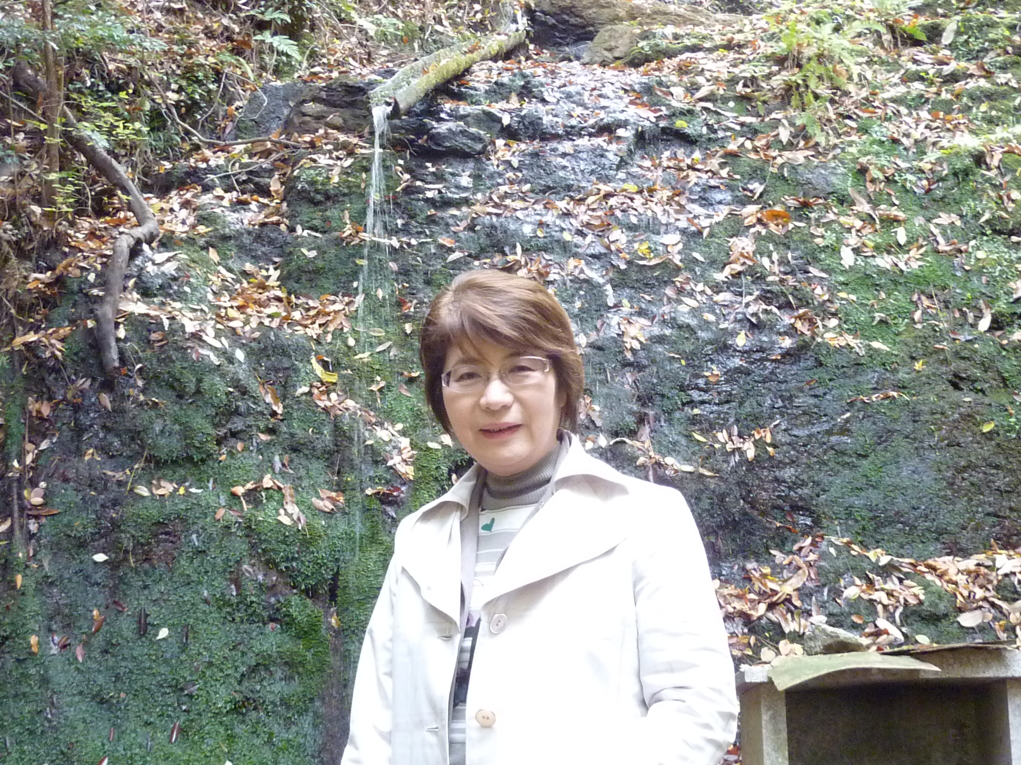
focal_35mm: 48
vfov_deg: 30.3
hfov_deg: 39.7
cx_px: 510
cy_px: 382
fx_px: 1416
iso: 400
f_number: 3.3
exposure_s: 1/30
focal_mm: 4.4
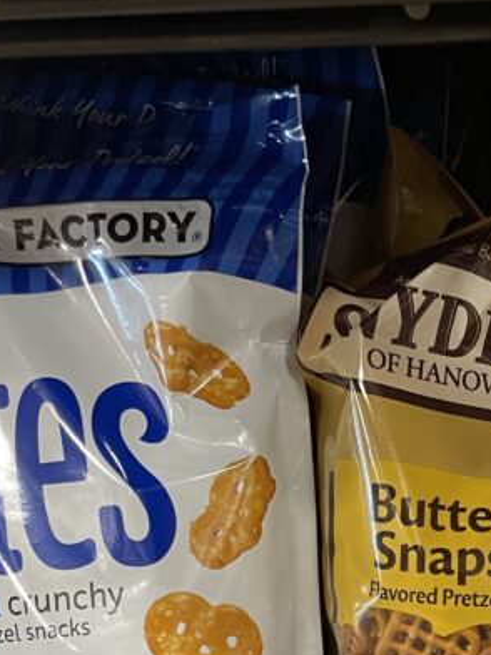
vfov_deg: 26.6
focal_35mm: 68
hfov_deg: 20.6
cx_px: 543
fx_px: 1286
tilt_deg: -32.0
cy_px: 690
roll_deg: +2.2
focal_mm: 4.2
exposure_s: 1/44
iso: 125
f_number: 1.6
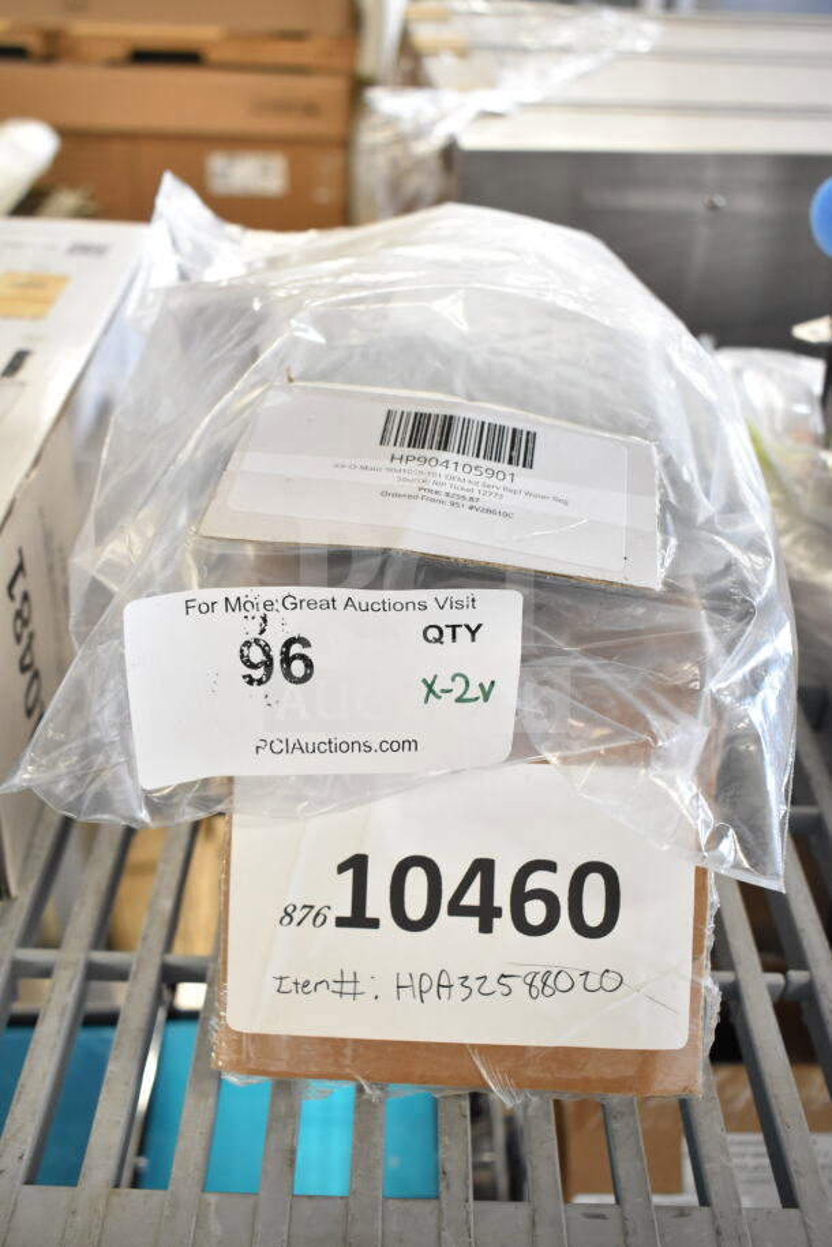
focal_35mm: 34
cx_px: 416
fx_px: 1195
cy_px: 624
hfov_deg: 38.4
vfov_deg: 55.1
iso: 1600
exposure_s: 1/80
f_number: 4.5
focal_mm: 23
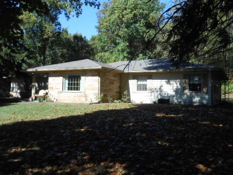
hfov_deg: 54.0
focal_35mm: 34
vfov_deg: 41.8
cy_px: 88
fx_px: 229
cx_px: 116
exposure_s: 1/320
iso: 80
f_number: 3.9
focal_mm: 6
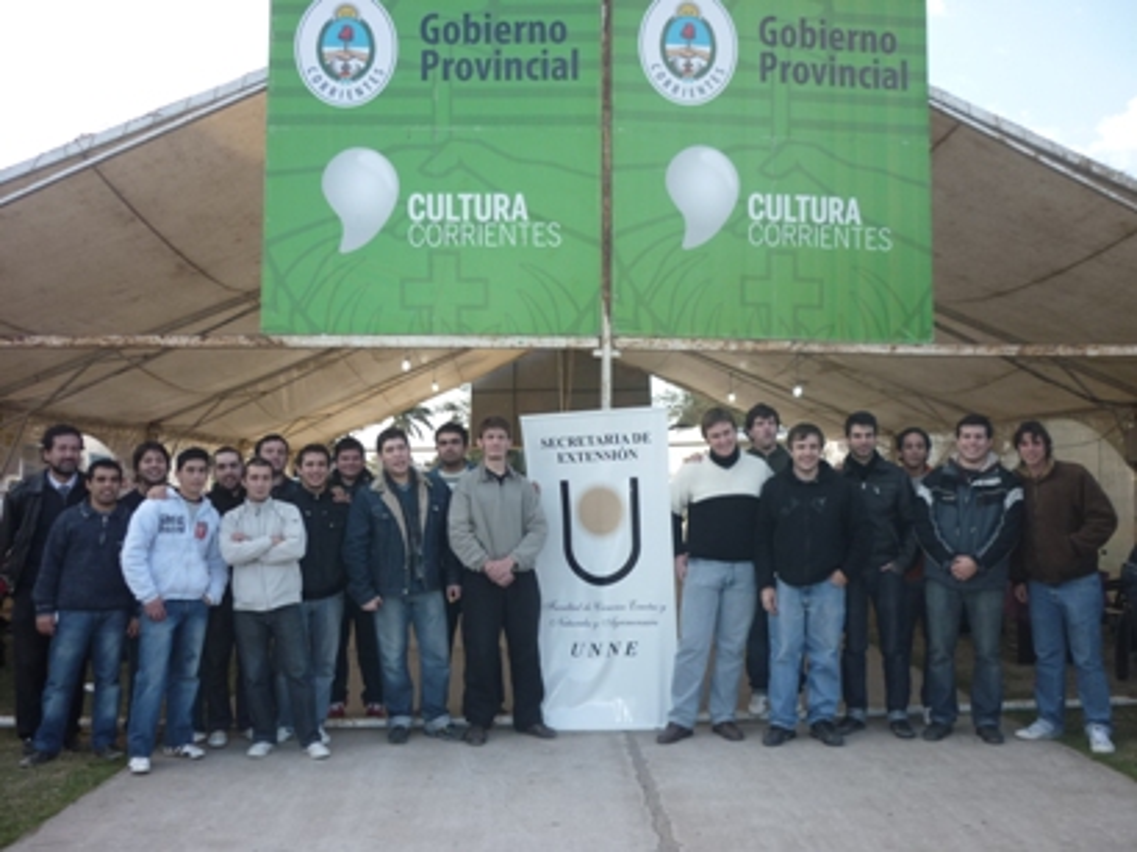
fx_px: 1083
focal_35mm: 33
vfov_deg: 42.9
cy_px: 426
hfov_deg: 55.4
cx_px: 568
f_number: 2.8
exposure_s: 1/250
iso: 100
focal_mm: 5.5
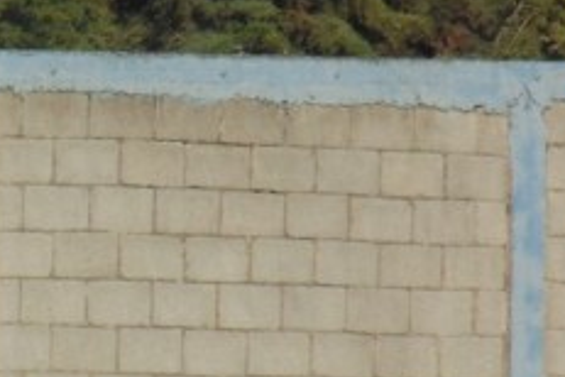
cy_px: 310
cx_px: -5
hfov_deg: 1.2
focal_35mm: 1720
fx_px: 26992
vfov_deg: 0.8
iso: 80
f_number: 5.9
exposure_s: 1/500
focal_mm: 104
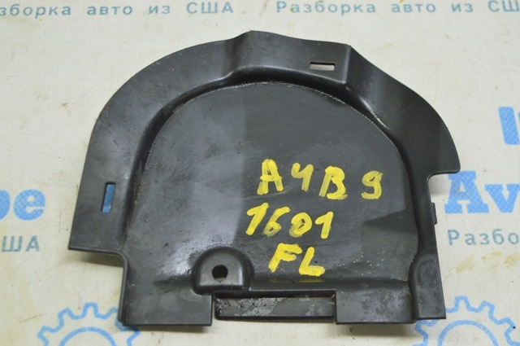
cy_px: 173
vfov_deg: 23.7
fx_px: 822
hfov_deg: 35.1
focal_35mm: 57
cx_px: 260
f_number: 5.6
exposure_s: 1/20
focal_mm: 38
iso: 400
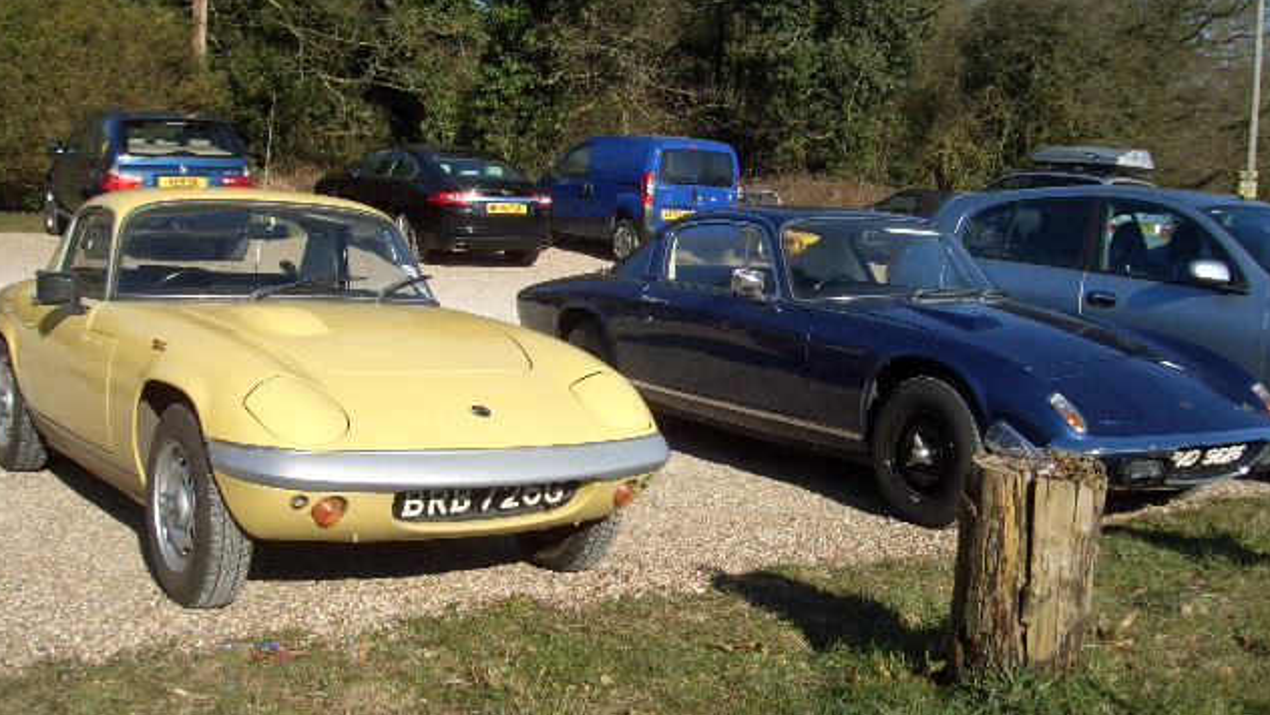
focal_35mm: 43
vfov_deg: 27.7
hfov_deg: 47.3
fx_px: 1449
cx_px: 633
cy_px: 313
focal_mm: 8
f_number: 4.8
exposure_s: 1/400
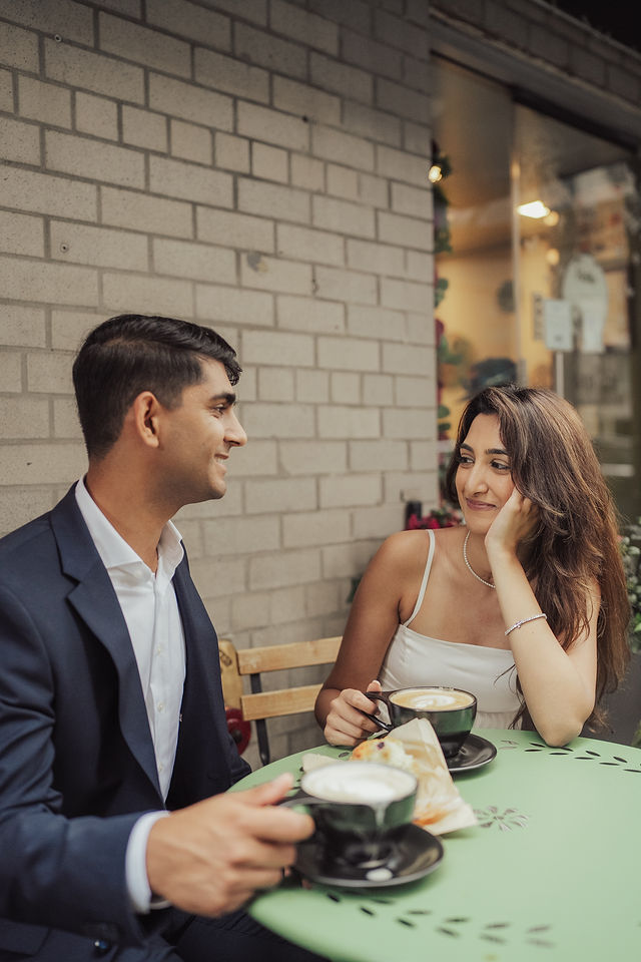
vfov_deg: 54.4
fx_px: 935
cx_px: 320
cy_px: 481
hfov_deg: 37.9
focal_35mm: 35
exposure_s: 1/640
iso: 1000
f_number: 1.8
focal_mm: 35
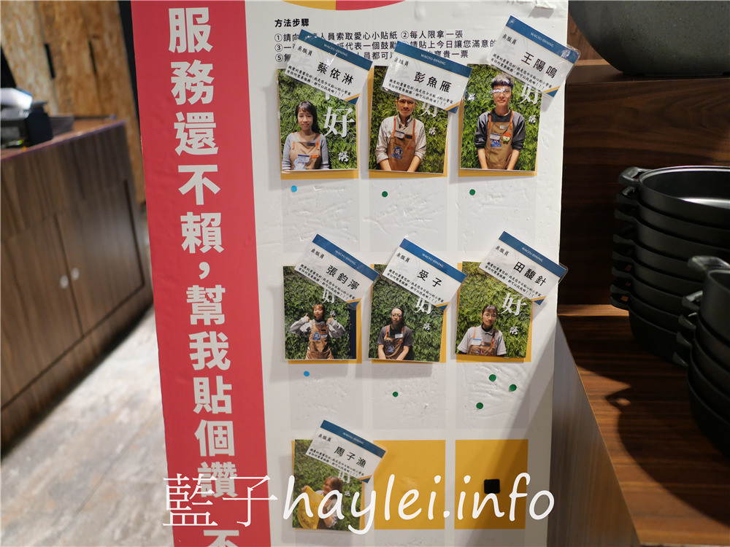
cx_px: 365
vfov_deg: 46.8
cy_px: 274
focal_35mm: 30
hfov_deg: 60.0
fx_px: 633
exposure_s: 1/60
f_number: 1.7
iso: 800
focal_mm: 15
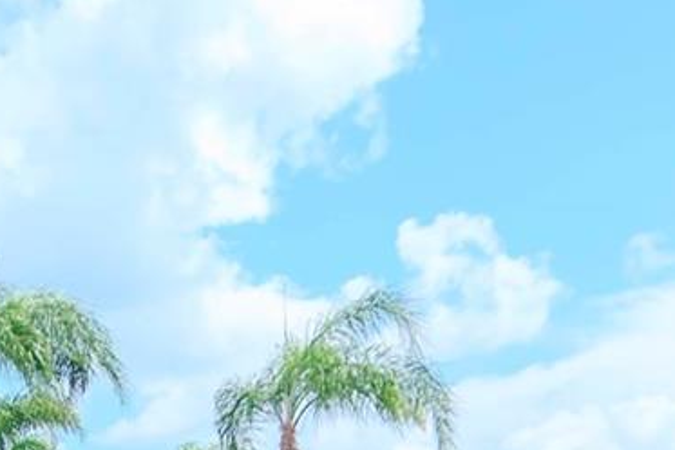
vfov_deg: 14.1
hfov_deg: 21.7
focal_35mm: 90
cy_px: 698
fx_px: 1688
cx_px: -24
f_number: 5
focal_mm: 14
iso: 640
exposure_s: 1/2000
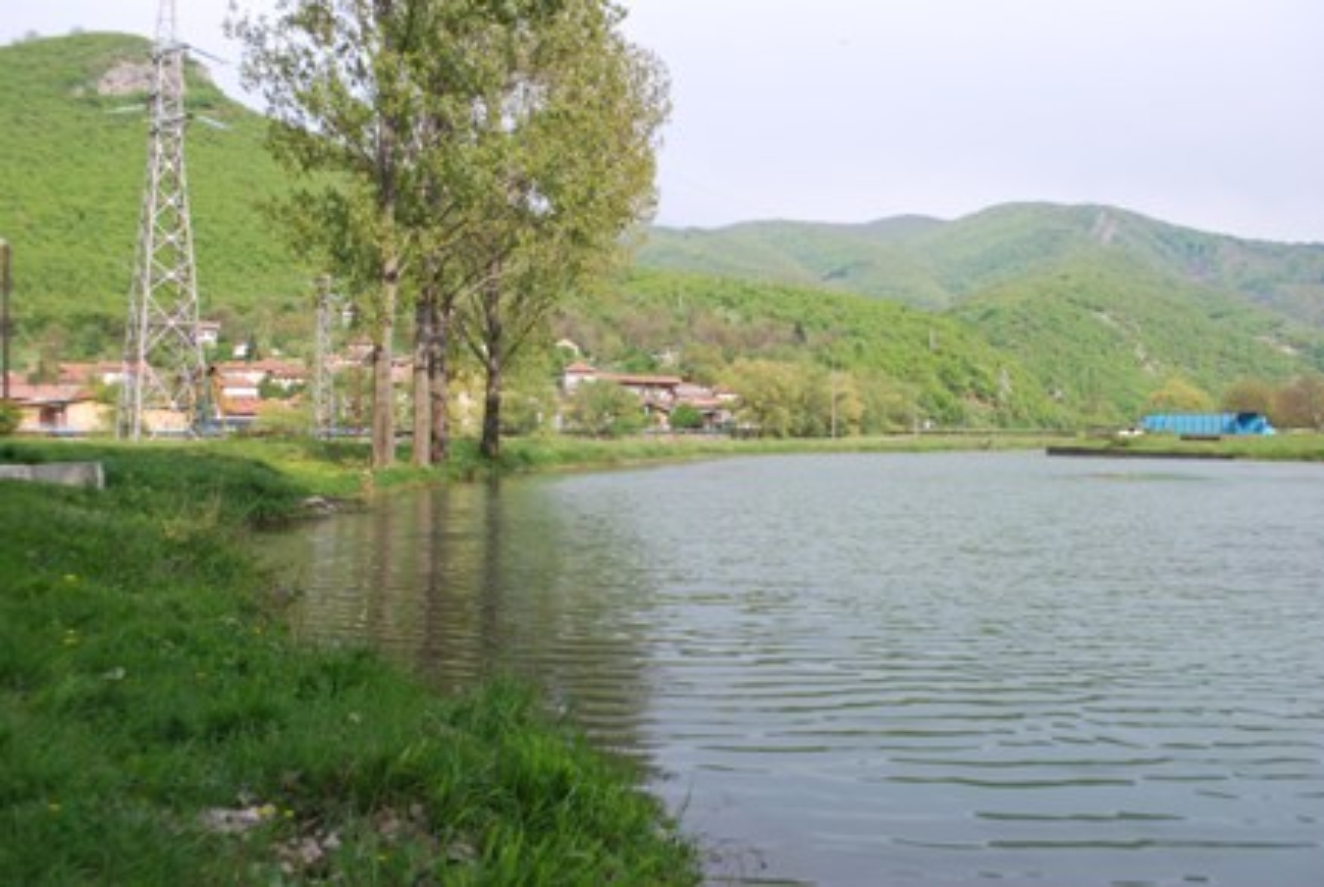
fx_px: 1215
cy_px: 444
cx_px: 662
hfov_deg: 57.2
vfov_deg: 40.1
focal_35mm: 33
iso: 100
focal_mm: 22
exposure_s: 1/200
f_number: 7.1
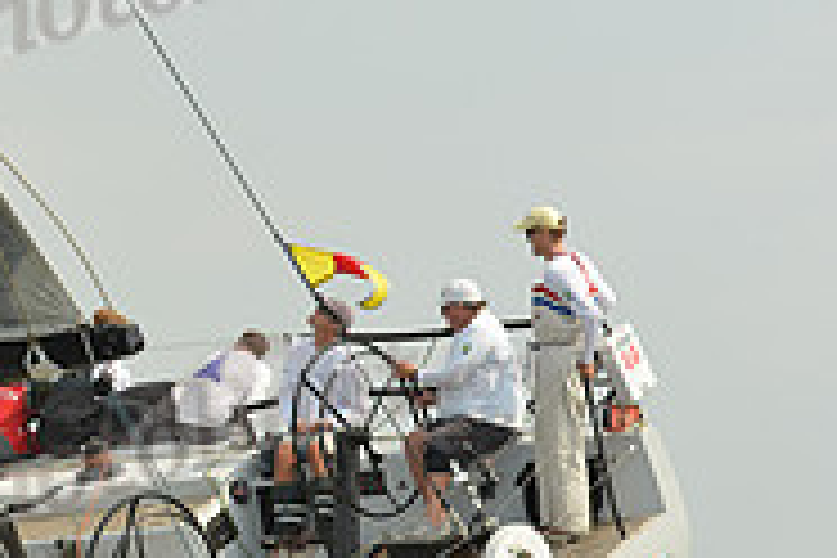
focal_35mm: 218
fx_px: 5068
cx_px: -324
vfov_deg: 6.3
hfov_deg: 9.2
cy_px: 259
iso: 320
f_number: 6.3
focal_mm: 70
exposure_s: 1/1600
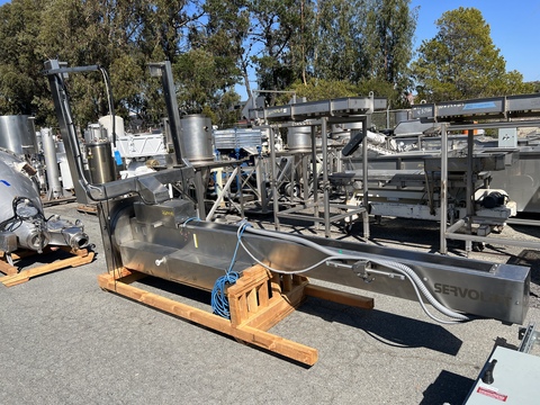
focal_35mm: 26
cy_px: 202
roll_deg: +4.2
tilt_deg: -11.0
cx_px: 270
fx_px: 406
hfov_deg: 67.3
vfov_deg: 53.1
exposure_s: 1/3571
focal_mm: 5.7
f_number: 1.5
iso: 50
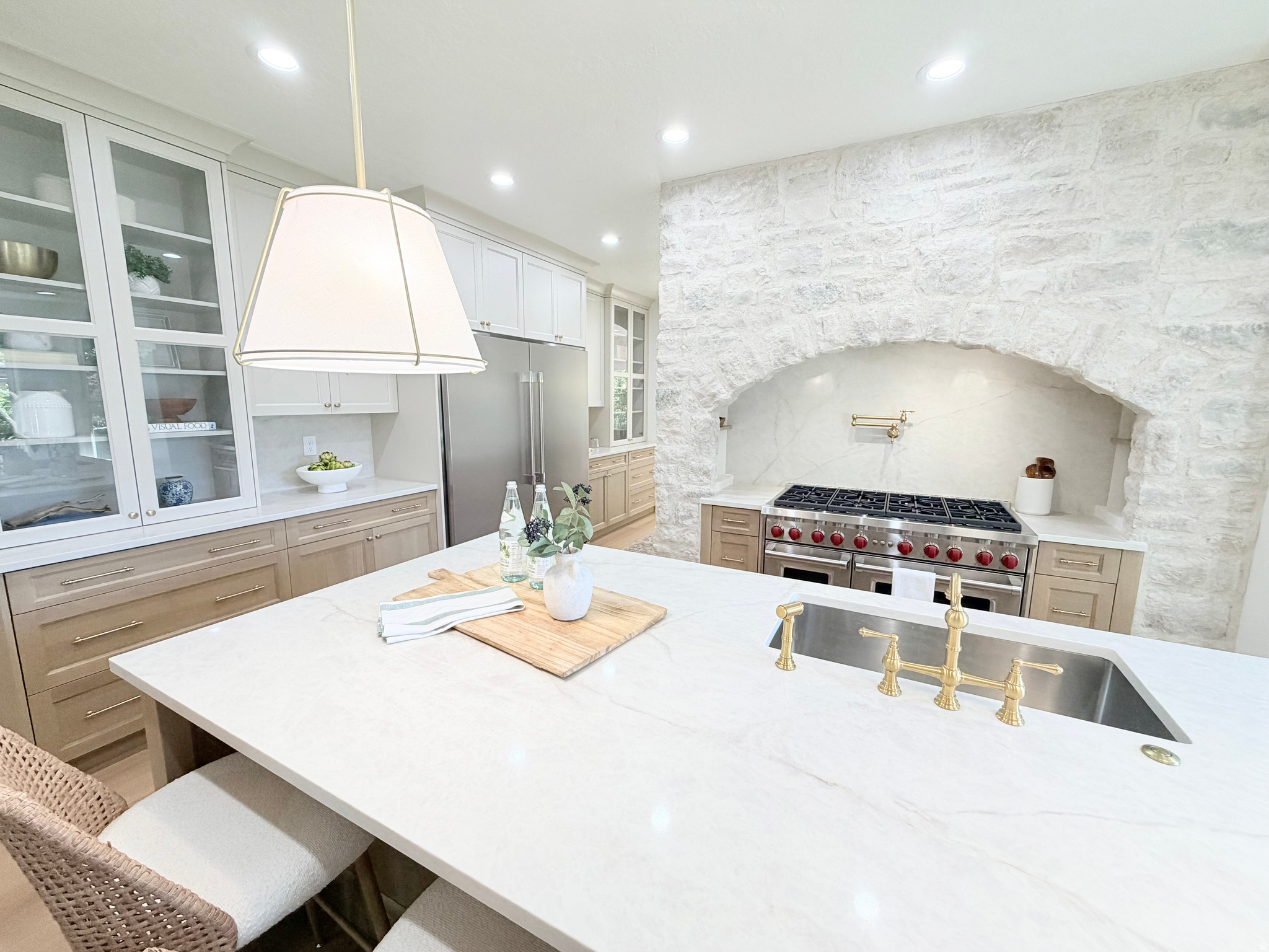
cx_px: 634
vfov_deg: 85.7
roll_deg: -0.4
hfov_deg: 102.1
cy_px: 476
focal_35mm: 14
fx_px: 513
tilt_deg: -9.3
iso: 100
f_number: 2.2
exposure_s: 1/120
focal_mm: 2.22
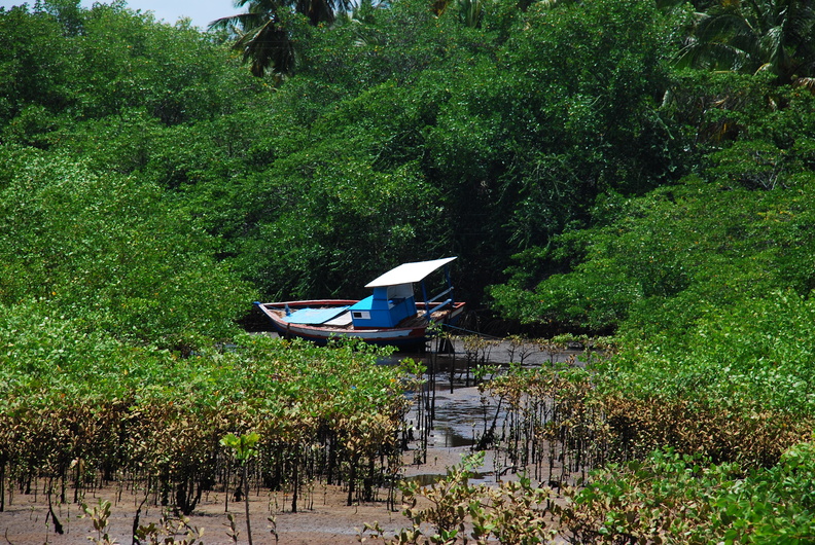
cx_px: 408
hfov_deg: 10.1
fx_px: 4589
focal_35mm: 202
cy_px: 272
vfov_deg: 6.8
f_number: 9
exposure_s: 1/200
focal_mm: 135
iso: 125
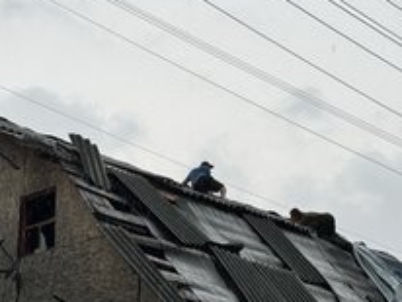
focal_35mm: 93
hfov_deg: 21.0
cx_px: 170
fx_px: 1081
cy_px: 267
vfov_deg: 15.7
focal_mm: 6.76
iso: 64
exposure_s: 1/308
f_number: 1.78
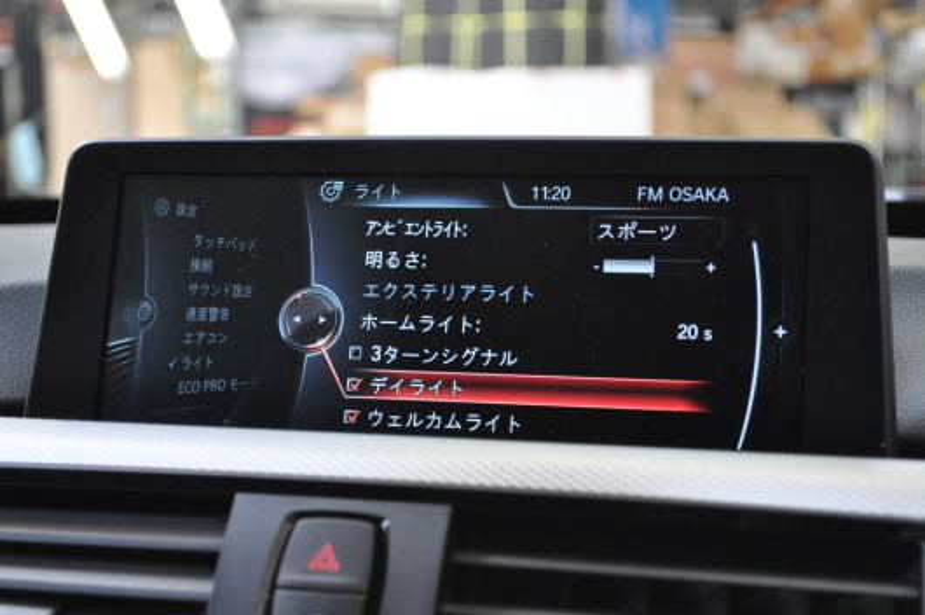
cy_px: 308
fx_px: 1617
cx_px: 462
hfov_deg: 31.9
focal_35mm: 63
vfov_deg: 21.5
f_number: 5.3
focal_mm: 42
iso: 800
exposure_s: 1/40
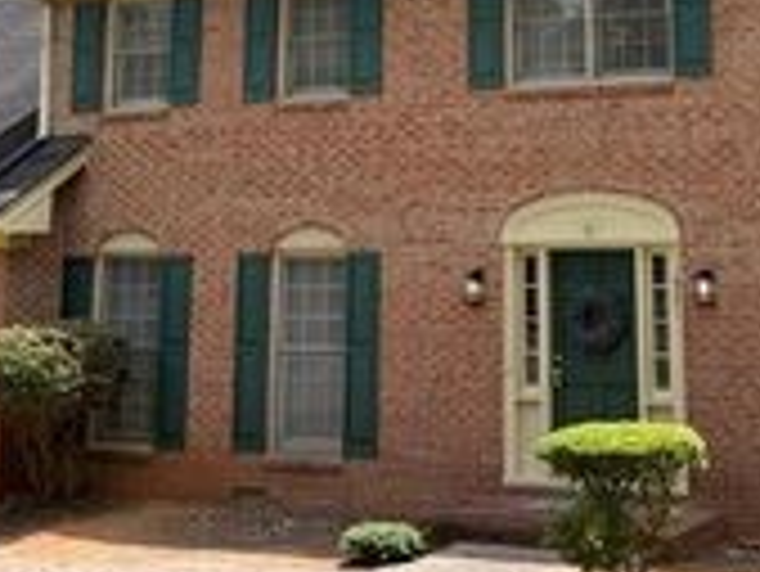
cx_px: 553
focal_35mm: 71
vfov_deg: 19.8
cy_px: -61
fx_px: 1560
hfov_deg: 27.1
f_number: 1.78
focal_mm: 6.76
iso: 100
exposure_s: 1/2801
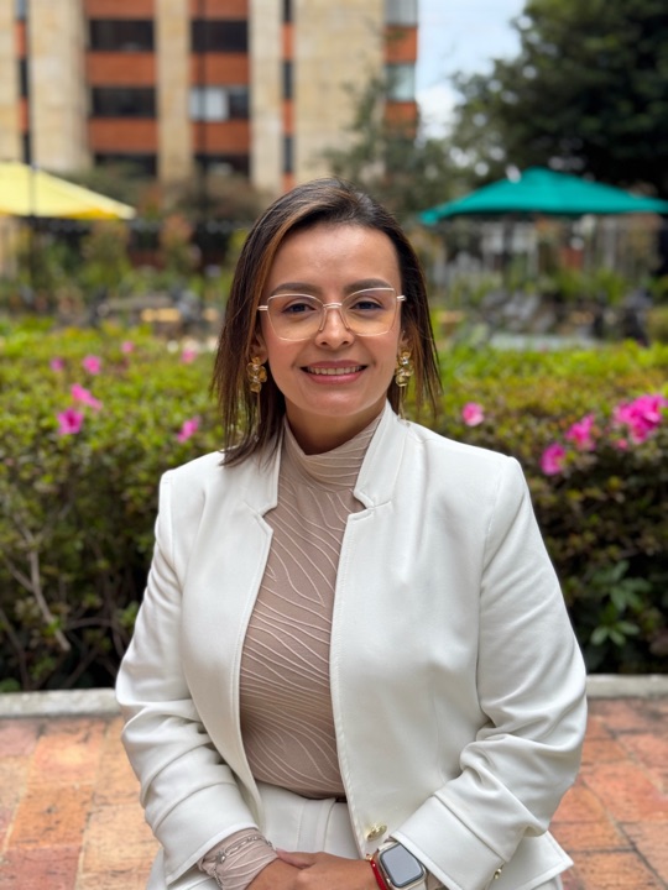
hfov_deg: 30.3
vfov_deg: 39.7
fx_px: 1235
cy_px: 445
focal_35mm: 48
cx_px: 334
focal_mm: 6.76
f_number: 1.78
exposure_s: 1/1458
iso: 64
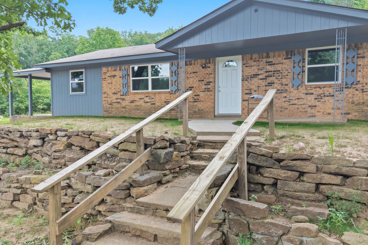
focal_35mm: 31
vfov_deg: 42.3
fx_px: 317
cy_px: 130
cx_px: 188
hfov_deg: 60.3
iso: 280
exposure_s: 1/350
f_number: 1.8
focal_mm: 8.7
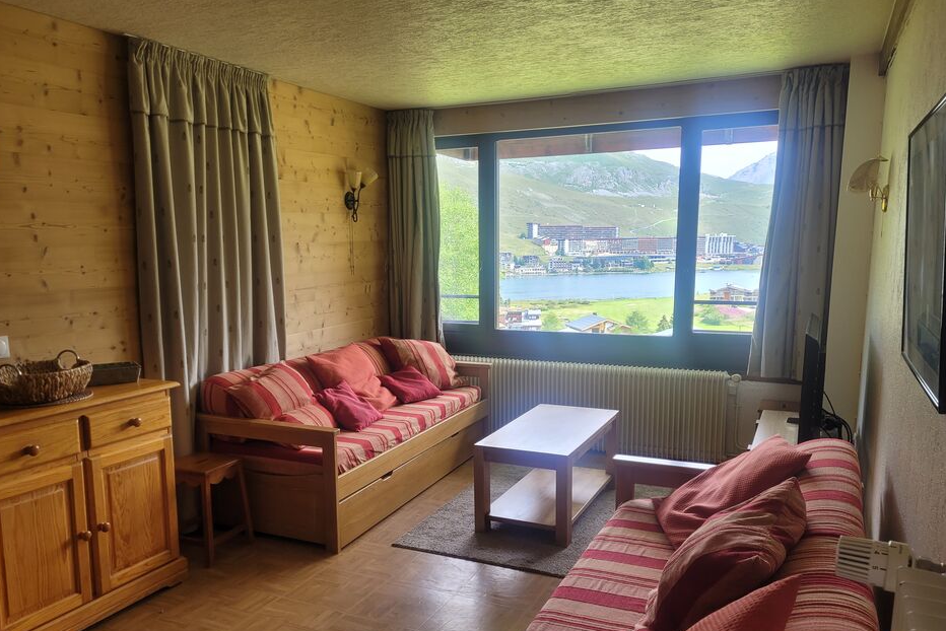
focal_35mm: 29
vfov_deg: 44.8
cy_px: 376
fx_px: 762
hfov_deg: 63.6
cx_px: 448
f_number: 1.8
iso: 50
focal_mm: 5.4
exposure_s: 1/100
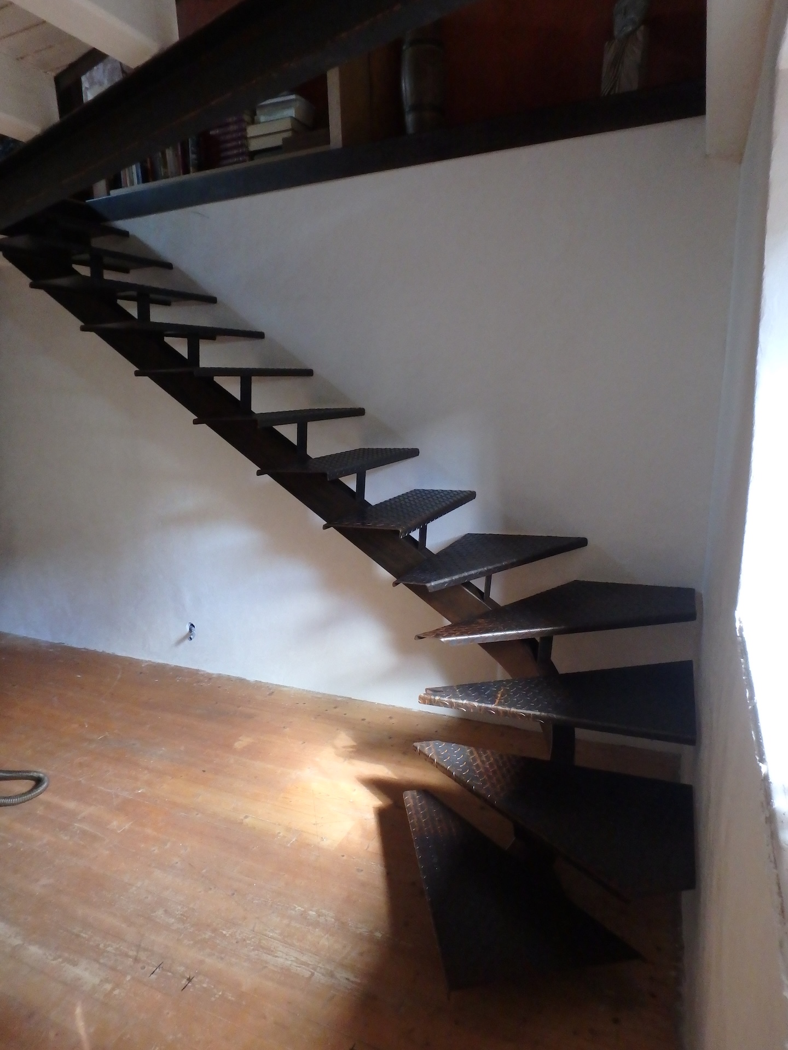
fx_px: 637
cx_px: 394
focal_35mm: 21
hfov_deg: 63.4
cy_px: 525
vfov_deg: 79.0
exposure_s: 1/30
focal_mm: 3.7
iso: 800
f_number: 3.5
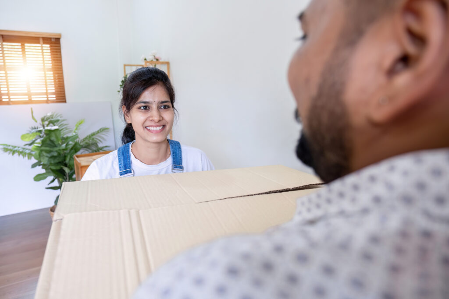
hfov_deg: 73.7
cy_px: 150
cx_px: 224
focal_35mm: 24
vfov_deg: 53.1
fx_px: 299
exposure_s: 1/100
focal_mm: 16
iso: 500
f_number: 2.8
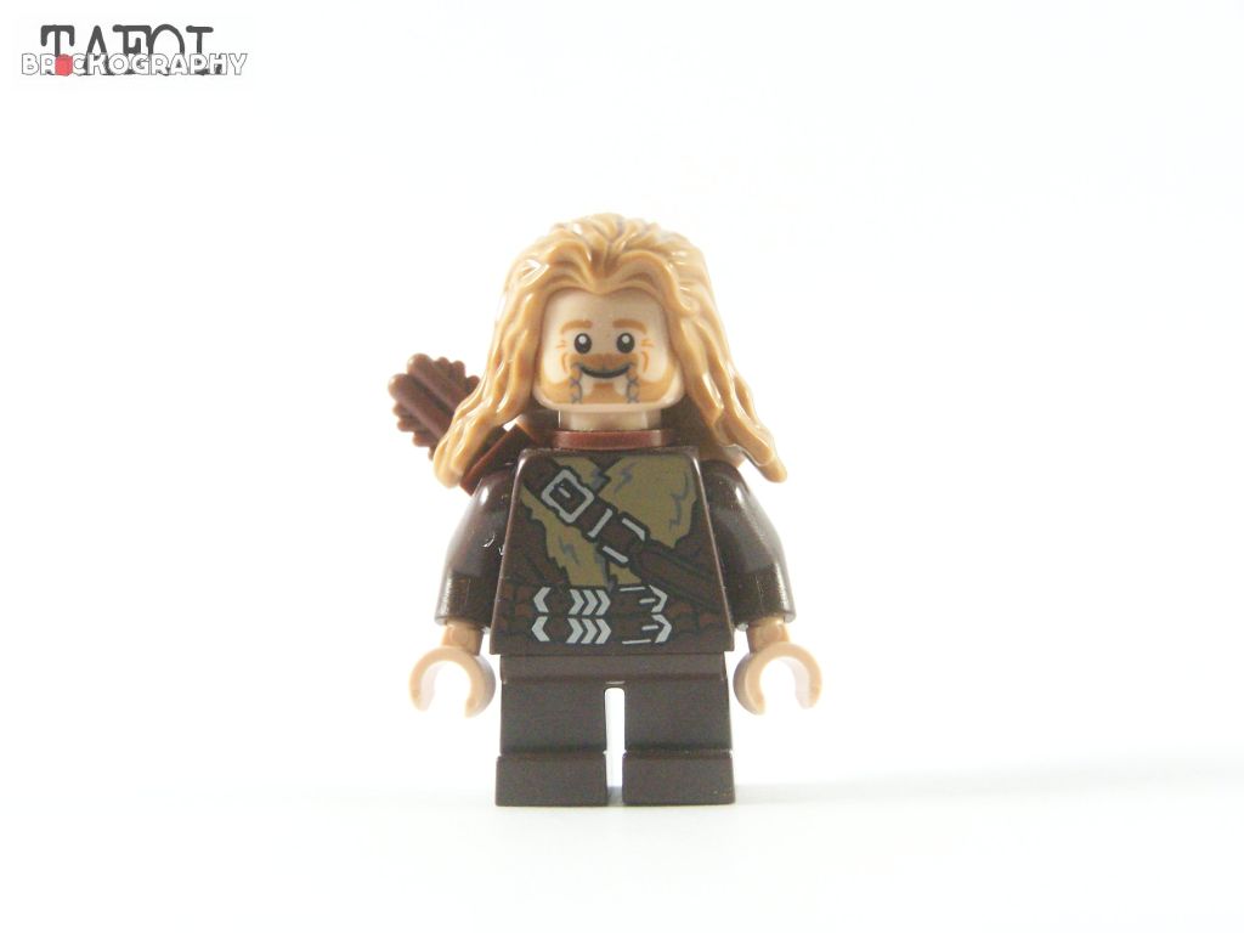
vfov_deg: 15.7
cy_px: 466
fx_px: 3378
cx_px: 622
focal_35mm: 94
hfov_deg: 20.9
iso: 400
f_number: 4
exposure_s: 1/60
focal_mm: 15.6
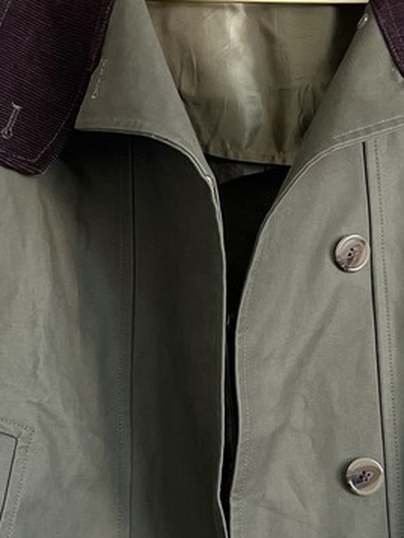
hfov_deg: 15.2
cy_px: 399
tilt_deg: +5.0
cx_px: 262
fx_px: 1509
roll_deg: +1.6
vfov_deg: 20.1
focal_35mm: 97
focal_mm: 5.1
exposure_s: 1/121
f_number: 1.6
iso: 100
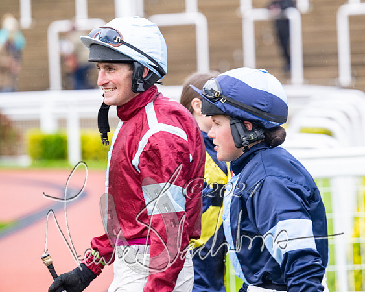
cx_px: 219
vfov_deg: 6.4
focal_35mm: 243
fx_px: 2624
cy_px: 143
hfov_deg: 8.0
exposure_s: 1/500
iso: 1000
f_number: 5
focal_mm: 210
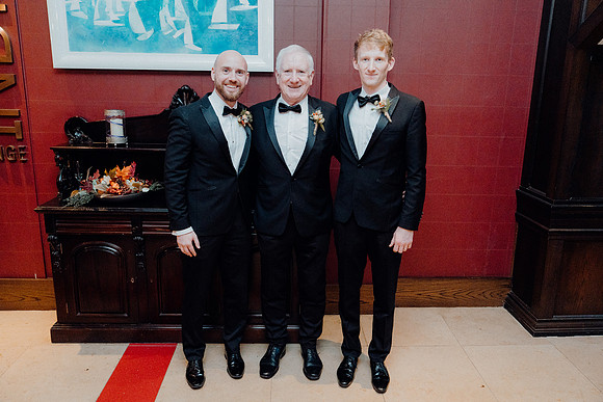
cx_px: 302
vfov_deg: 45.0
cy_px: 201
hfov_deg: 63.6
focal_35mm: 29
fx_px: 486
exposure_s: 1/160
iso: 3200
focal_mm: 29
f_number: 3.5
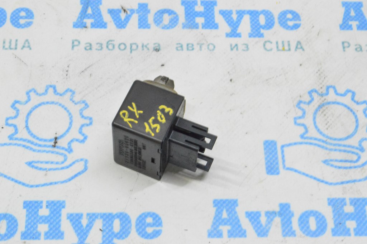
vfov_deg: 16.5
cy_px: 122
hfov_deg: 24.6
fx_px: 840
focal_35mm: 82
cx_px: 184
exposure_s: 1/15
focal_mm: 55
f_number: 20
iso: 6400
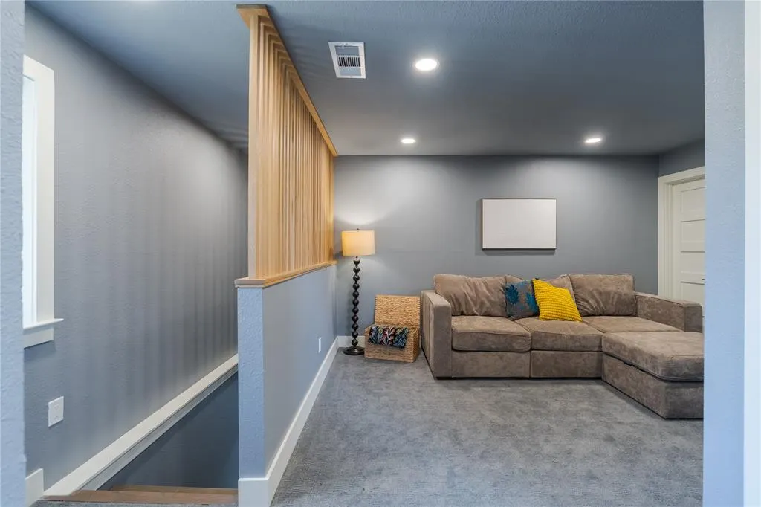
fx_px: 338
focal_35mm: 16
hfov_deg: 96.8
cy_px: 254
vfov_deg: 73.7
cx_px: 380
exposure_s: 1/100
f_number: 7.1
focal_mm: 16
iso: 400
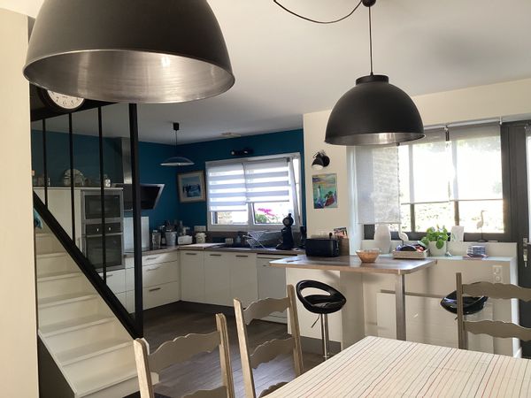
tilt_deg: -0.8
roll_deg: +2.7
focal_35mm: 31
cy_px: 199
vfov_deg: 45.4
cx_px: 266
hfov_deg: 58.4
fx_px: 476
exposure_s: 1/60
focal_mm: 3.3
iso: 64
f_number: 2.4
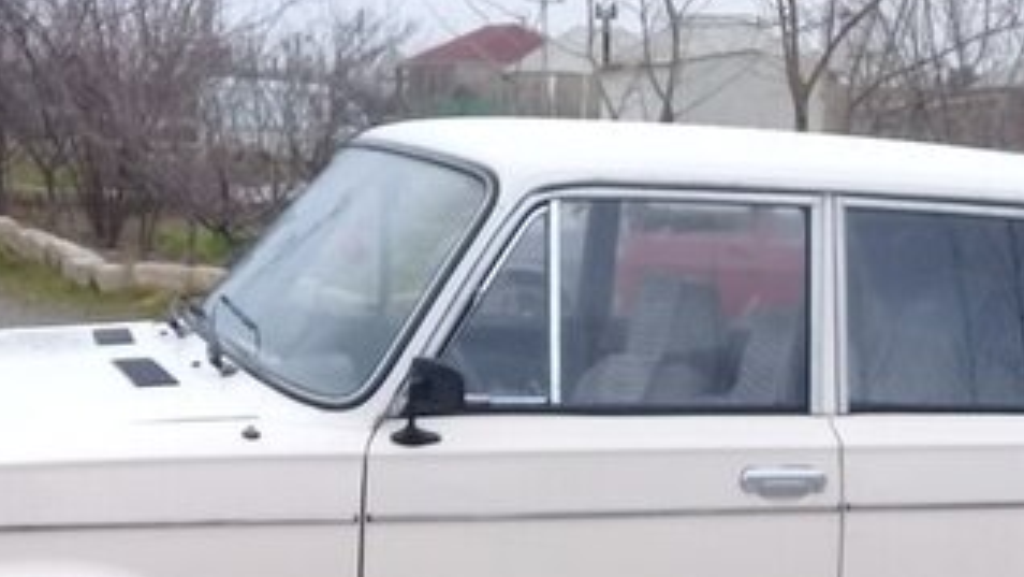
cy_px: 650
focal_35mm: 70
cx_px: 728
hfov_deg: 29.8
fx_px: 1901
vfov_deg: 16.7
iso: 50
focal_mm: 3.3
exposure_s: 1/173
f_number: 2.2
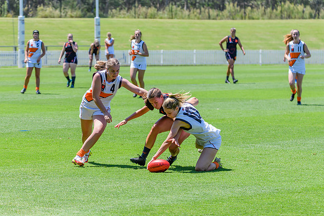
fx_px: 1908
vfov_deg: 6.5
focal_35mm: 212
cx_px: 143
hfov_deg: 9.7
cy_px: 107
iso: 800
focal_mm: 160
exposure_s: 1/2000
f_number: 6.3
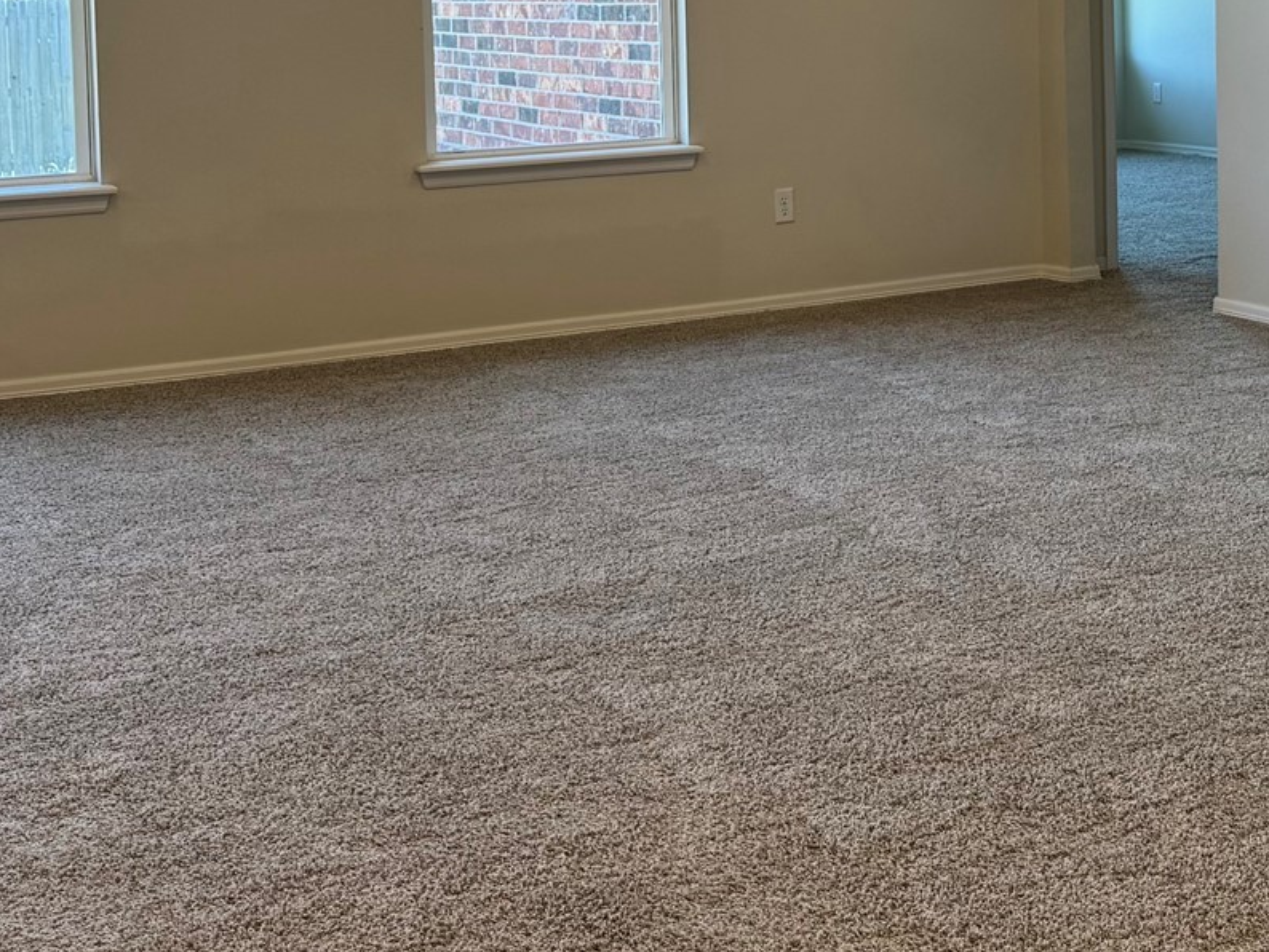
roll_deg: +0.6
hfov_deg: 32.5
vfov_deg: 24.3
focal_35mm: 58
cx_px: 969
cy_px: 43
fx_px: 2127
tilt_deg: -3.3
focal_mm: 6.76
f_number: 1.78
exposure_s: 1/120
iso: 80
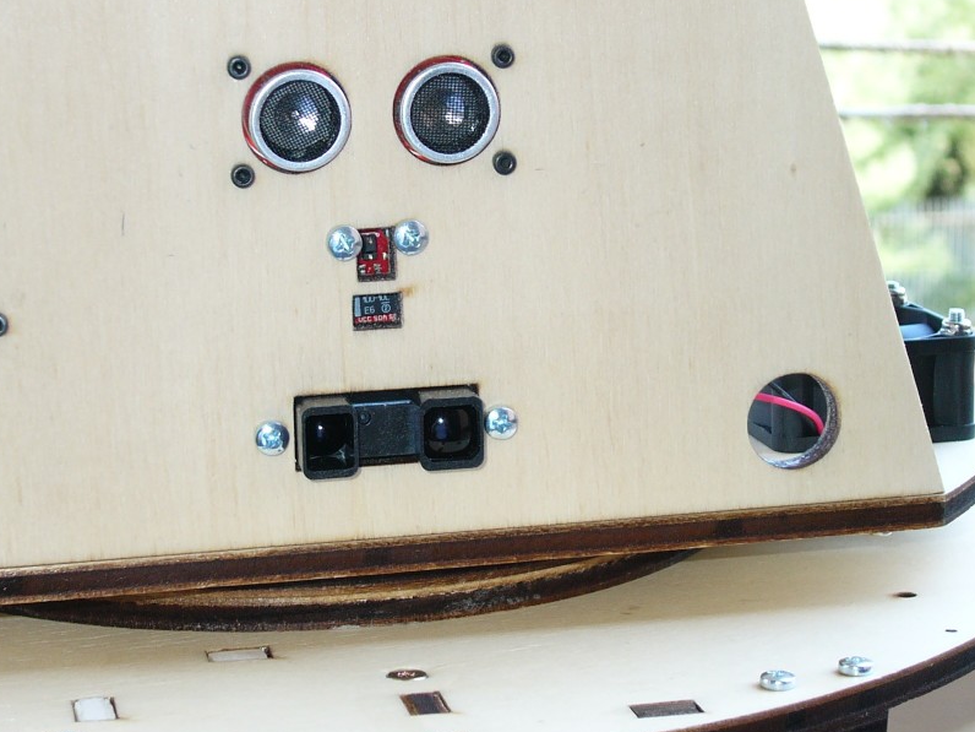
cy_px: 308
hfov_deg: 21.8
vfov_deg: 16.4
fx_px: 2535
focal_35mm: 90
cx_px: 414
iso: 100
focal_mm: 11.6
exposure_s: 1/60
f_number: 4
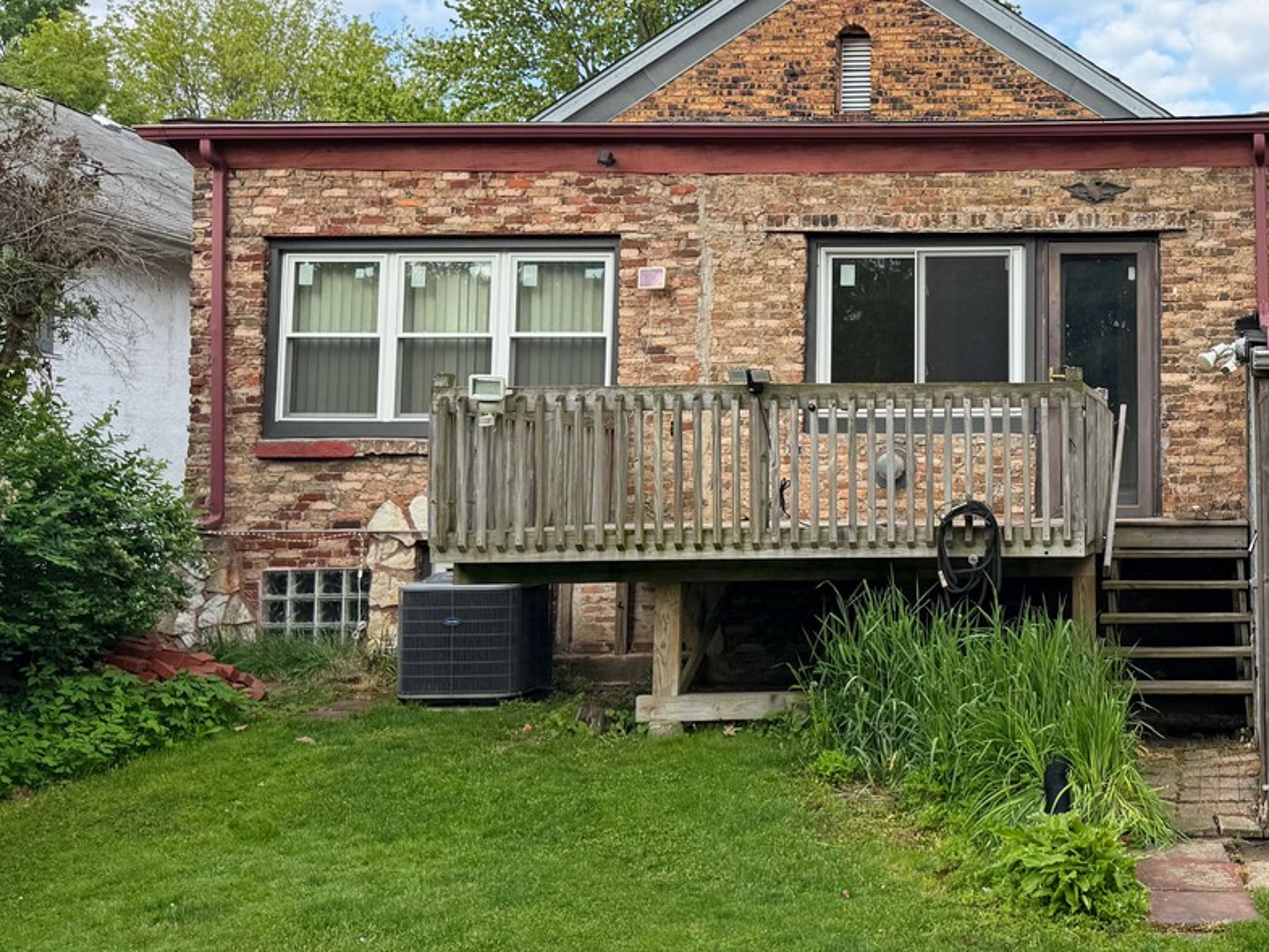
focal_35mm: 44
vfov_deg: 32.7
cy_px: 365
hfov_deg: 39.8
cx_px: 1143
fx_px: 1613
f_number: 1.8
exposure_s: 1/2500
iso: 80
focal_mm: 6.76
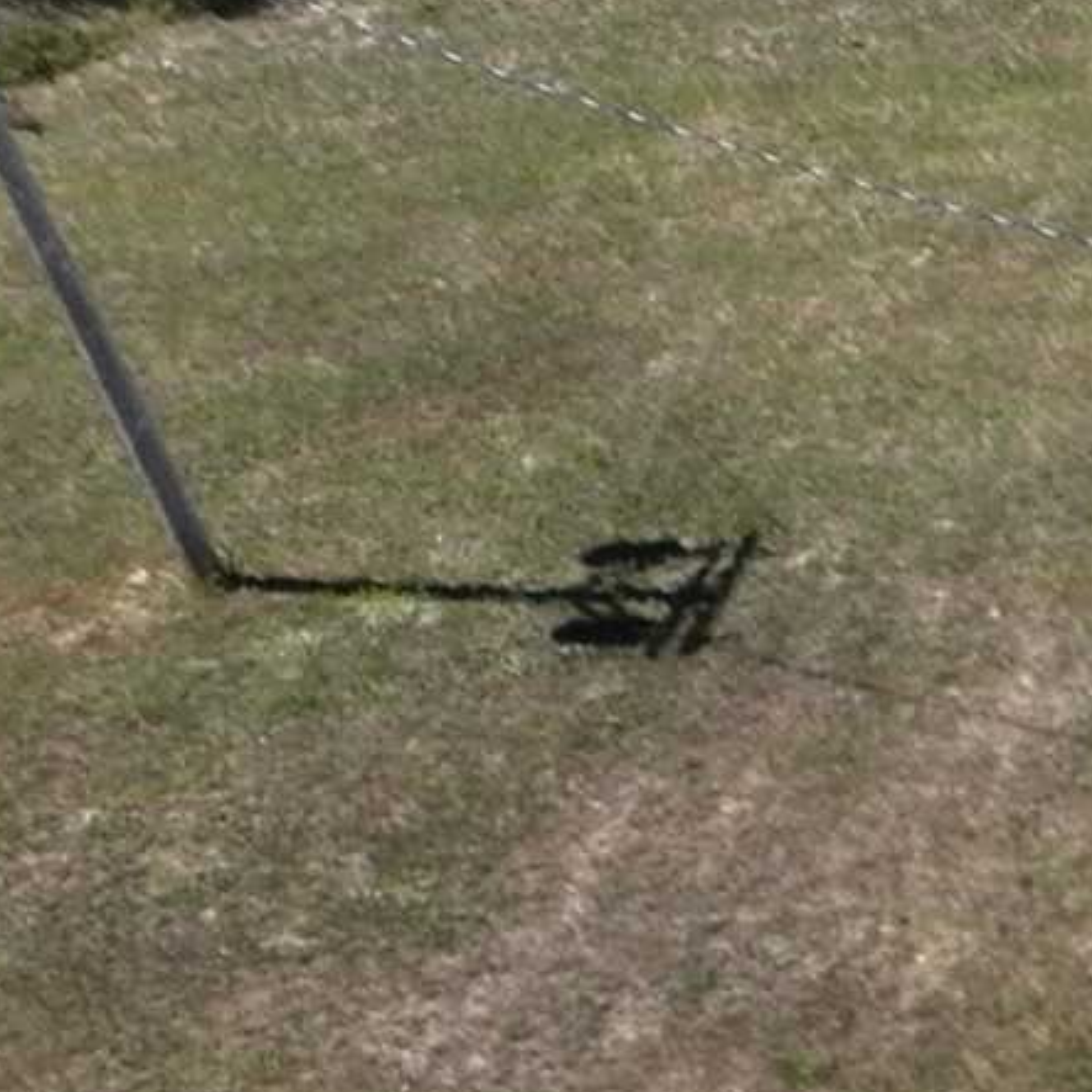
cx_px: 3596
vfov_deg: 11.1
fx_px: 5246
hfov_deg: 8.9
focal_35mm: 147
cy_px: 1914
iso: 200
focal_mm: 12.29
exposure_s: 1/4000
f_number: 2.8
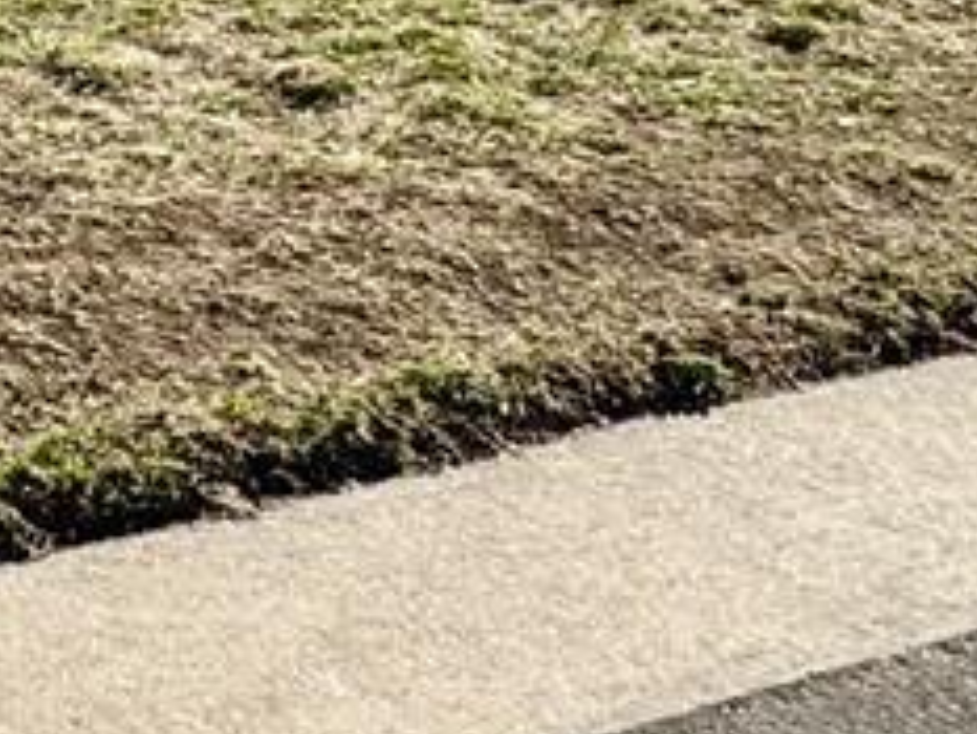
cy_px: -478
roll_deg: -0.4
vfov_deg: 14.1
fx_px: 2711
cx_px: -310
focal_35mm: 96
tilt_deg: -2.2
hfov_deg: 18.9
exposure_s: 1/1536
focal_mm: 2.22
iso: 50
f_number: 2.2
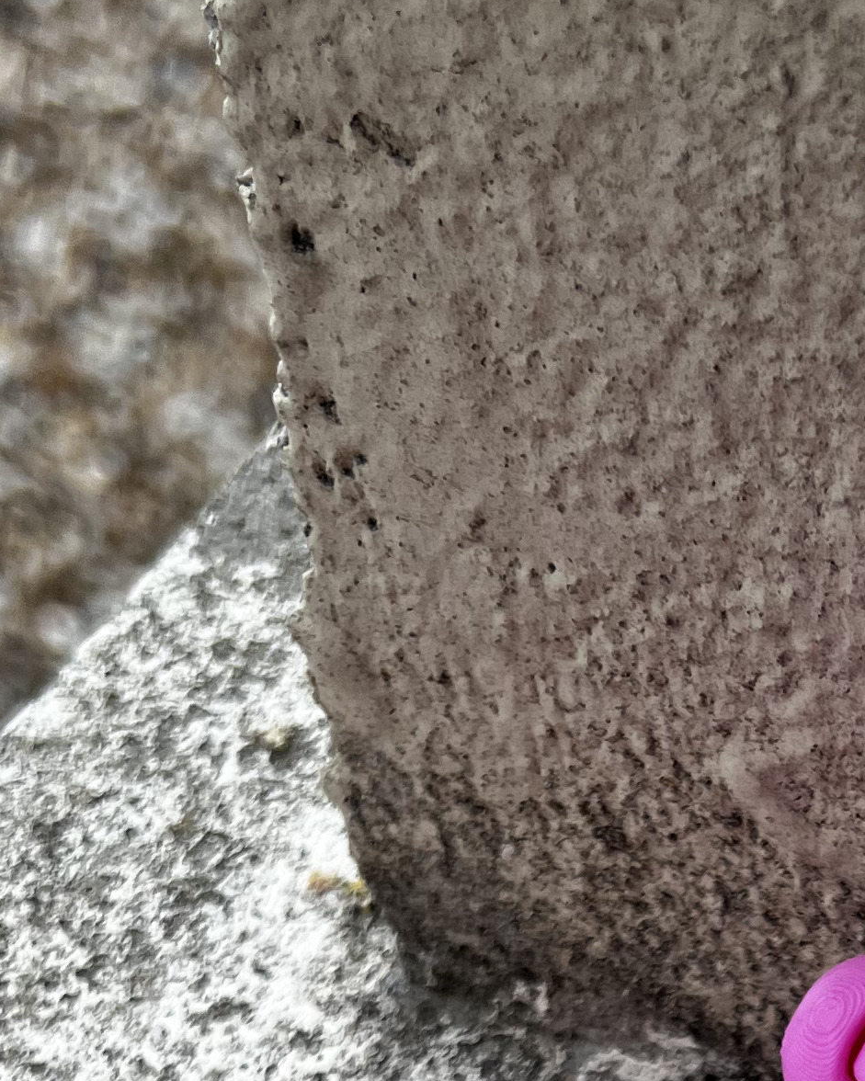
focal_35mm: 87
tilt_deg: -58.0
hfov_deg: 17.4
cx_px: 785
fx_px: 2784
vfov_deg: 19.8
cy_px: 1487
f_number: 1.5
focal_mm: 5.7
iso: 50
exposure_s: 1/323
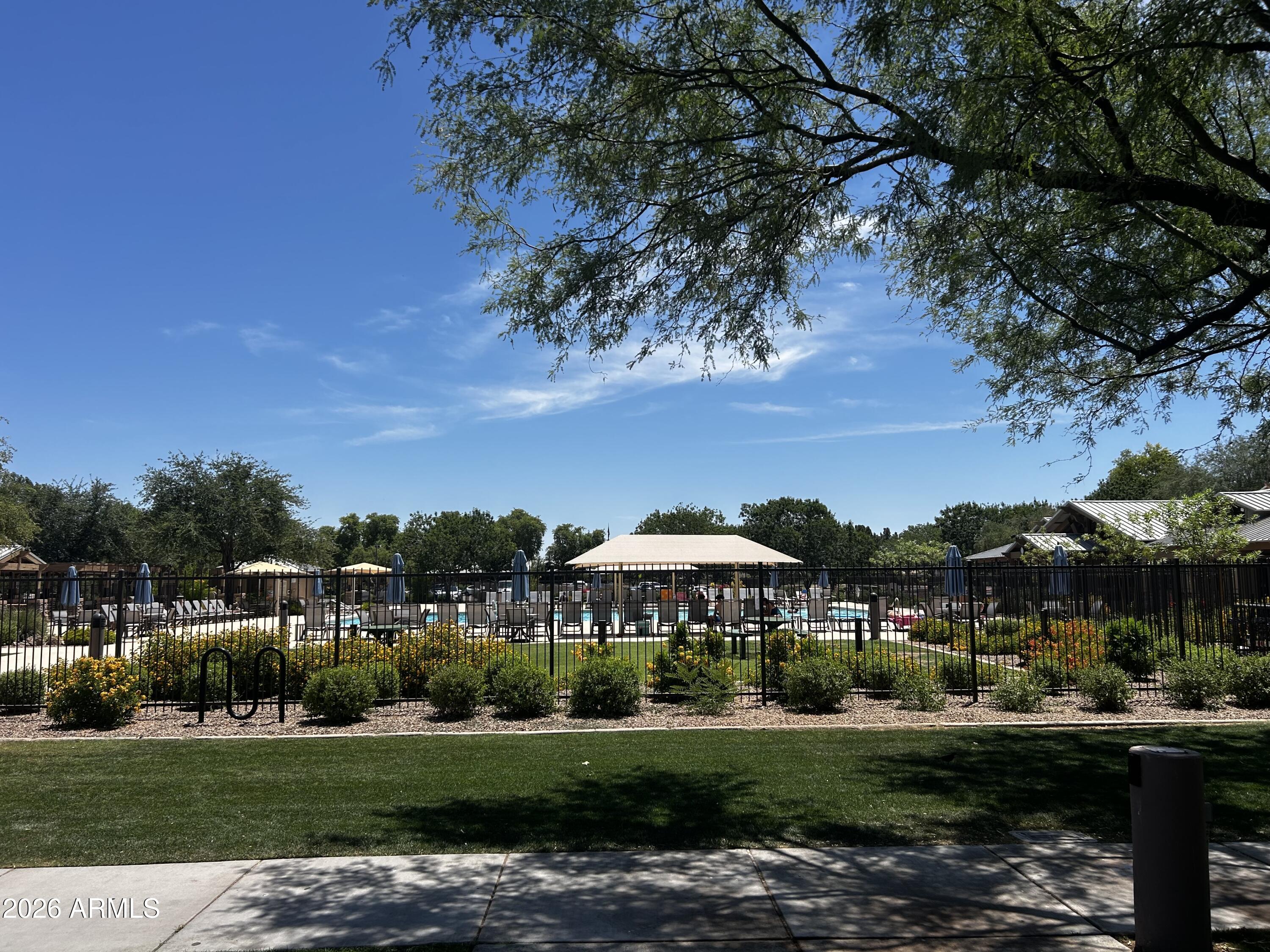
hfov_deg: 67.3
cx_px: 635
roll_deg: +1.6
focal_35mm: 26
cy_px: 476
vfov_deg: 53.1
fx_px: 954
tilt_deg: +7.6
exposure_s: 1/4831
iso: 50
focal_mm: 5.7
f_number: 1.5
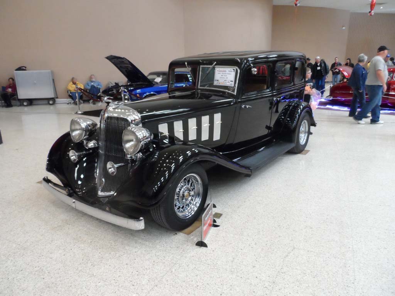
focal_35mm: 24
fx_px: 274
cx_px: 198
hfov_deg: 71.6
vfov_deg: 56.8
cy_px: 148
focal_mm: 4
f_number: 3.2
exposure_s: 1/30
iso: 400
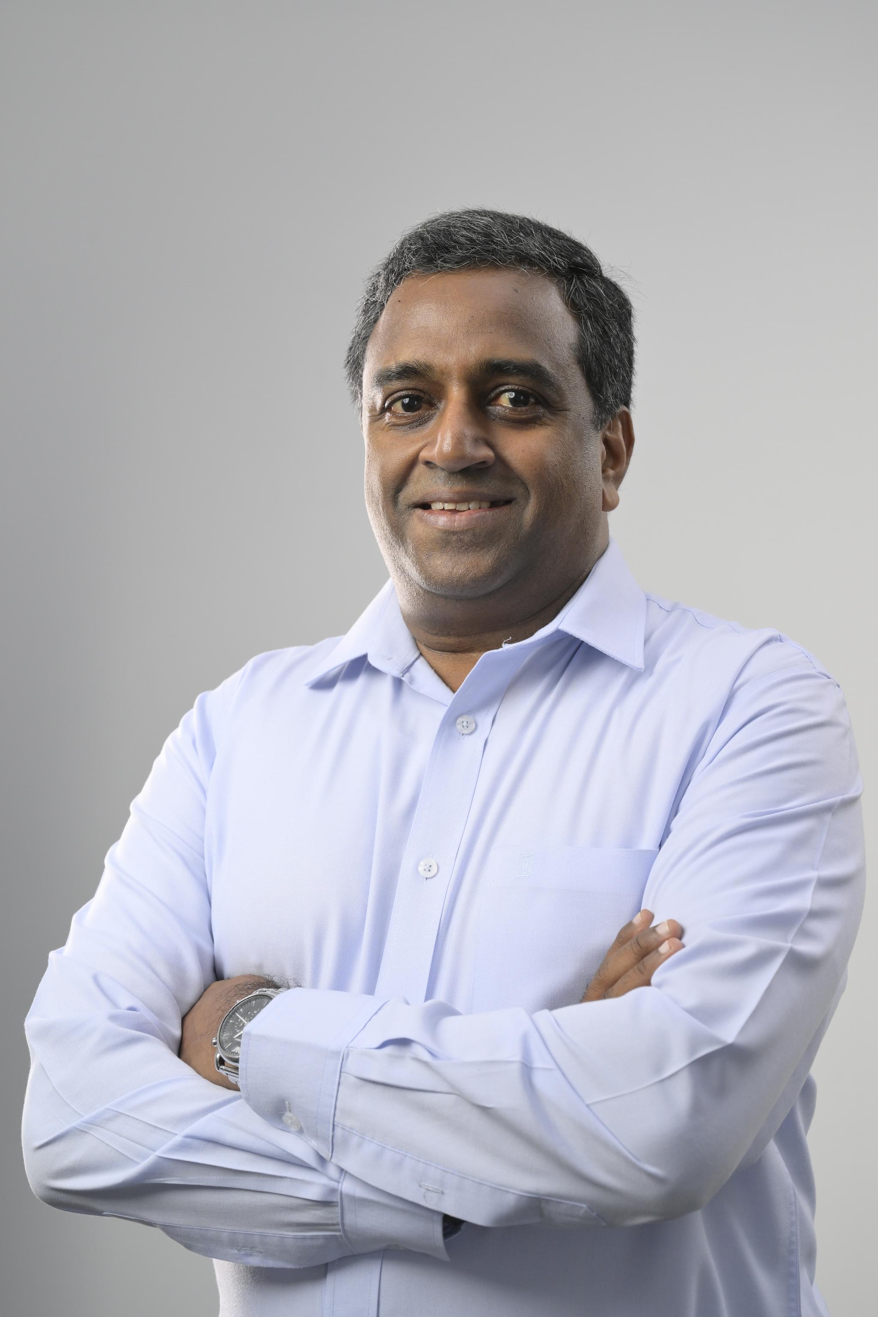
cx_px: 439
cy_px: 658
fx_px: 2012
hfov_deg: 24.6
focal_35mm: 55
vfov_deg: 36.2
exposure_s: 1/200
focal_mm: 55
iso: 320
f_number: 6.3
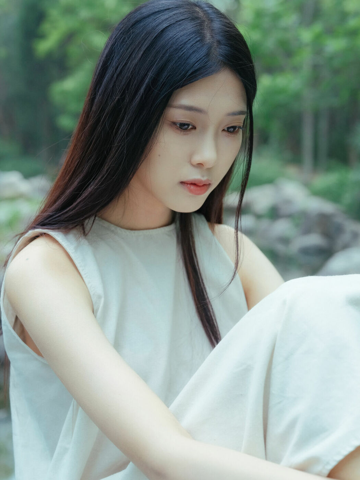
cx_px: 180
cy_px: 240
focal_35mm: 63
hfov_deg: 23.3
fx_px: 874
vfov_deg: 30.7
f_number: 5.6
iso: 2000
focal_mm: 80
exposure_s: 1/500
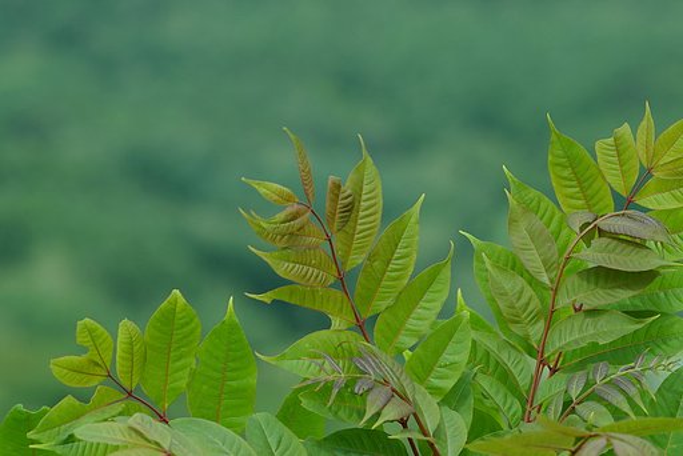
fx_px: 4556
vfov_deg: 5.7
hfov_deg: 8.6
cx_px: 342
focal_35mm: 240
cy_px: 228
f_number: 7.1
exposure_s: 1/400
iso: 200
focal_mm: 160
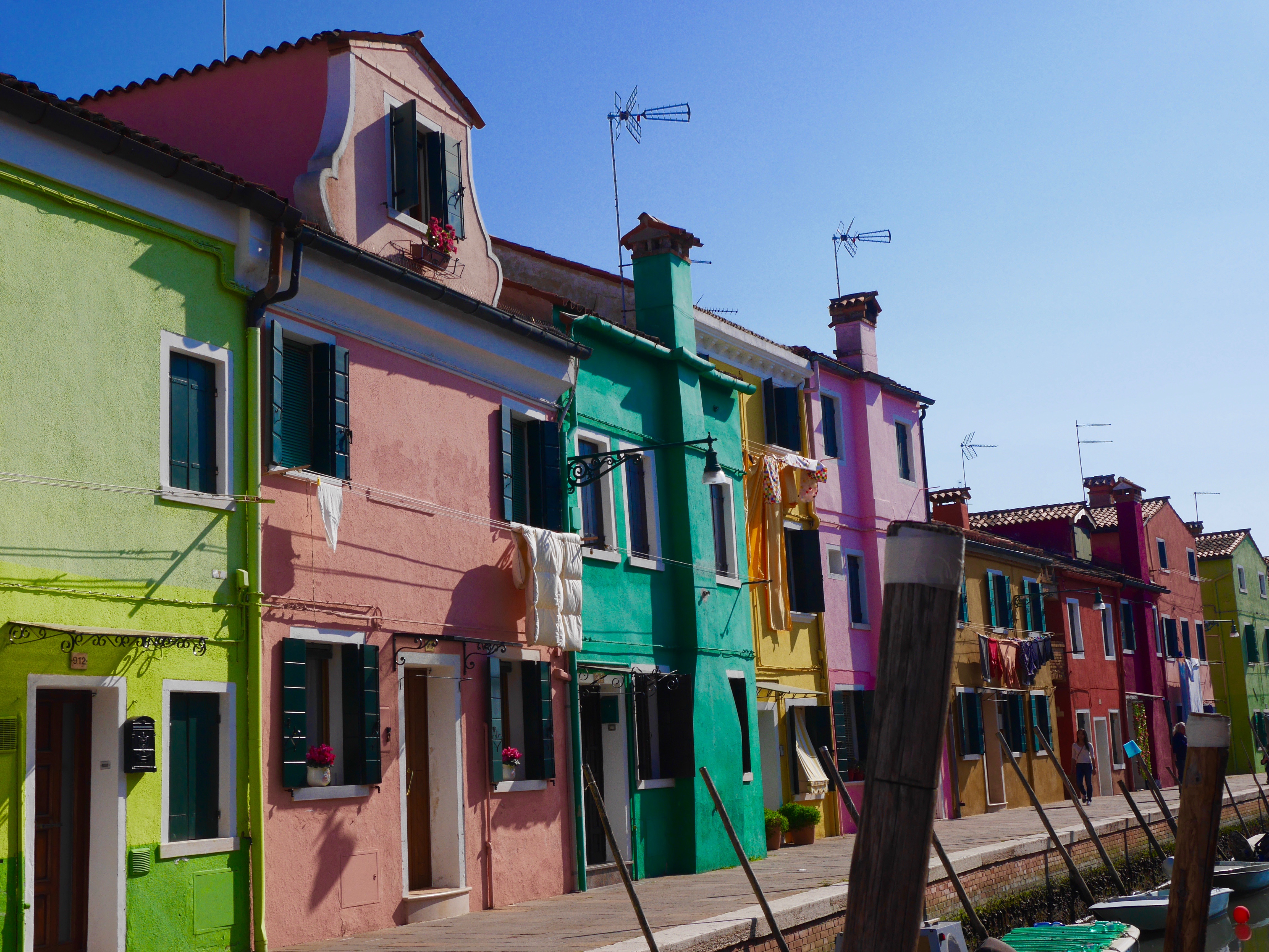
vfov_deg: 31.5
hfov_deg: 41.2
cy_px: 476
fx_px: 1687
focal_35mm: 46
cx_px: 634
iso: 200
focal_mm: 23
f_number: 11
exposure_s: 1/500
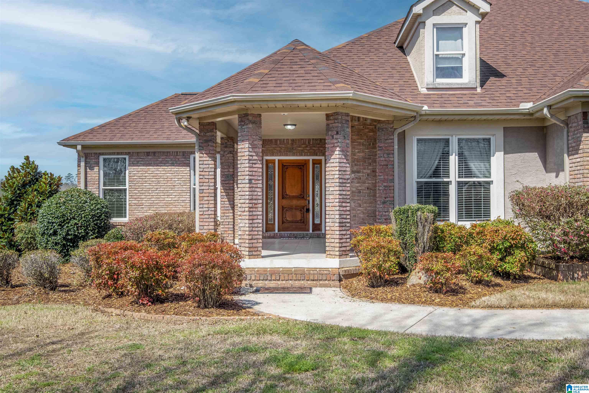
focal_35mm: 36
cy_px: 196
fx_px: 589
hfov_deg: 53.1
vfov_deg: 36.9
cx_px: 294
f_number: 8
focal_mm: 24
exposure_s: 1/400
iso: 800
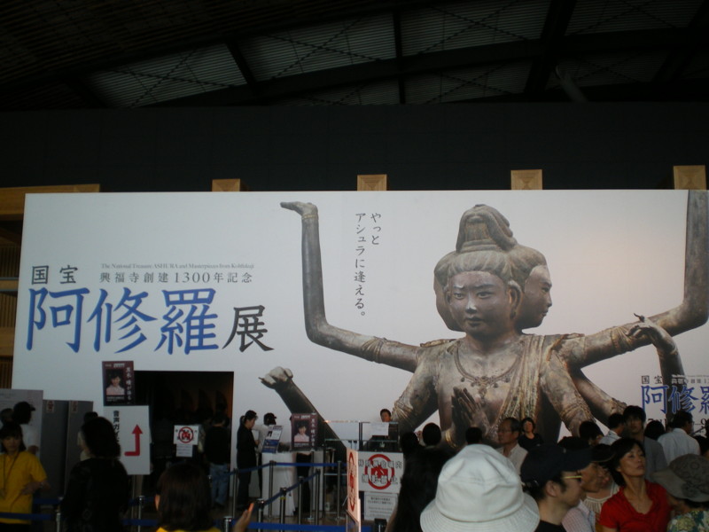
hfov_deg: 44.8
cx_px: 354
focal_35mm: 42
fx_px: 860
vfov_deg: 34.3
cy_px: 266
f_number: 3.5
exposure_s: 1/50
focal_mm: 7.4
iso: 125
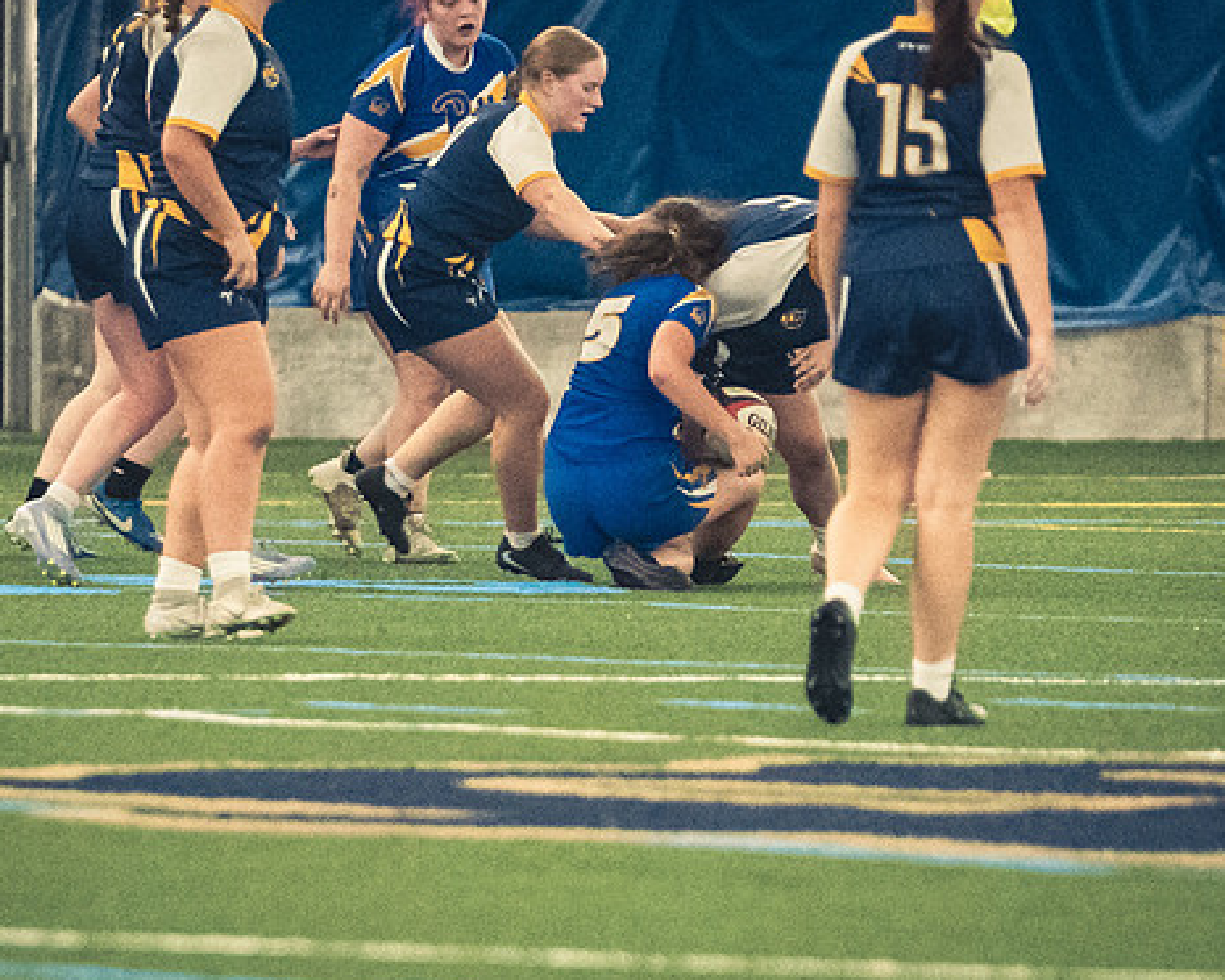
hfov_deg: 2.6
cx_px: 527
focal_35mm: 738
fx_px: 26756
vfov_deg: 2.1
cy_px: 1056
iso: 12800
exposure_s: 1/500
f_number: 2.8
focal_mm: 200
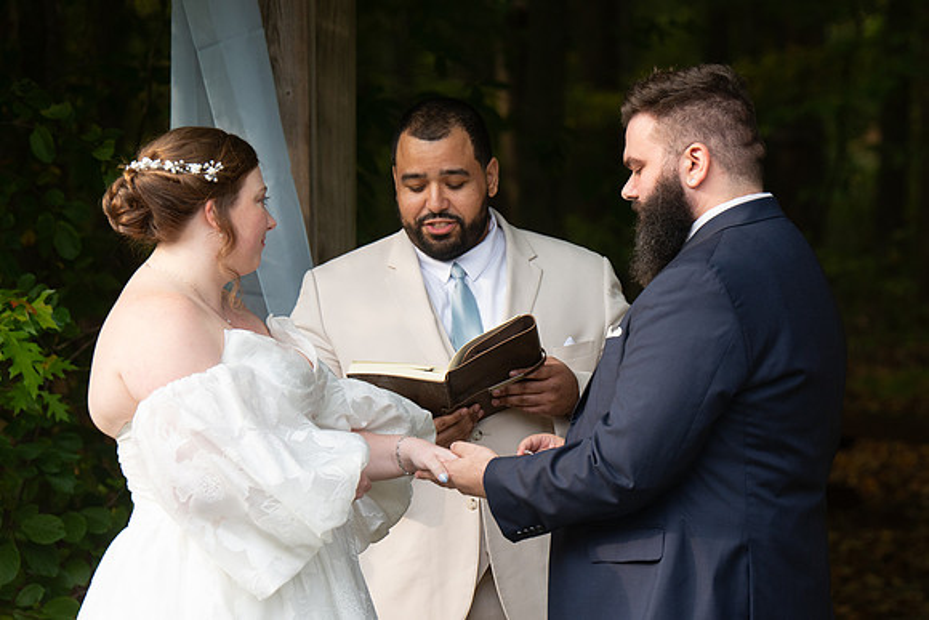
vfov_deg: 7.3
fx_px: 4837
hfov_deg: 11.0
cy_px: 414
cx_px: 639
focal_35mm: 187
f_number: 4.5
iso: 640
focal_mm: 135
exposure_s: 1/800
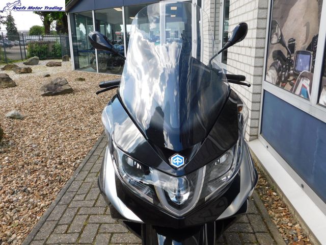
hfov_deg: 60.0
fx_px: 283
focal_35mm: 30
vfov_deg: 46.8
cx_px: 163
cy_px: 122
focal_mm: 5.3
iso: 125
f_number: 3.2
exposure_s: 1/400
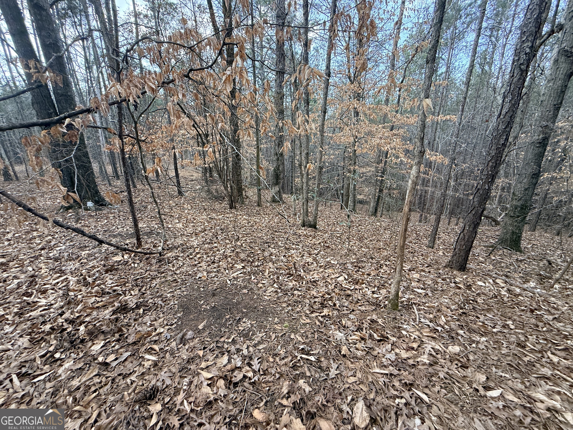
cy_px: 215
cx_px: 286
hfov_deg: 102.1
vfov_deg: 85.7
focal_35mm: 14
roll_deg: -2.5
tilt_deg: -16.0
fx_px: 232
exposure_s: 1/121
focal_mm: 2.22
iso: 64
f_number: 2.2
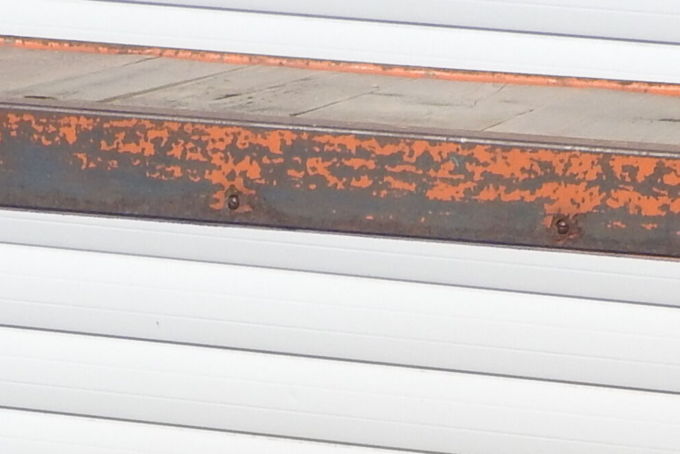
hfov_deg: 7.1
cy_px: 1116
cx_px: 454
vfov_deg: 4.7
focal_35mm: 288
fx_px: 5441
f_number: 4.2
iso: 100
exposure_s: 1/1250
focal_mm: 10.7
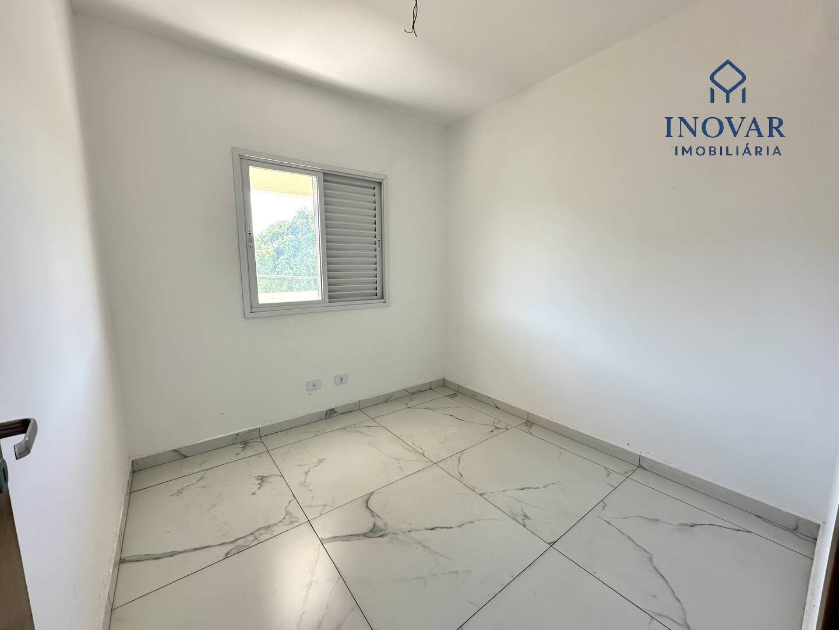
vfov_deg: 85.7
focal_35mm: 14
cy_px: 315
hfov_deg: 102.1
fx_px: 339
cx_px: 420
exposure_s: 1/99
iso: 50
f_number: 2.2
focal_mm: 2.22
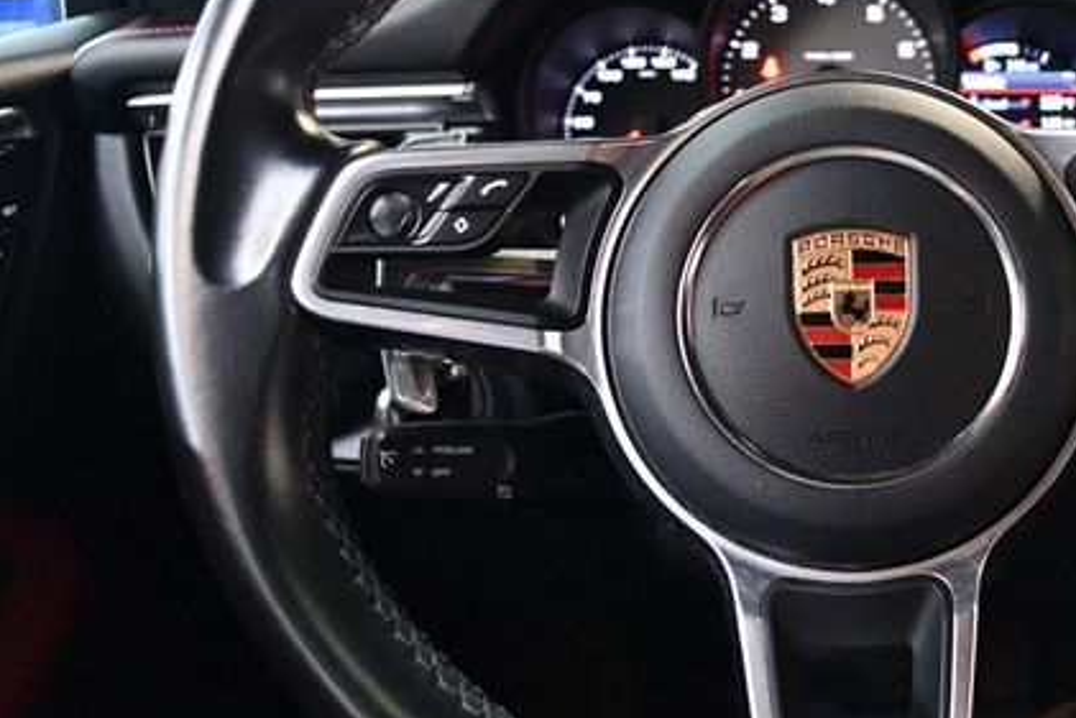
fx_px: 1226
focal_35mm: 41
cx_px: 810
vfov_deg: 32.6
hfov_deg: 45.7
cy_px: 307
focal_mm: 18
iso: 6400
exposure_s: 1/60
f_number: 3.5
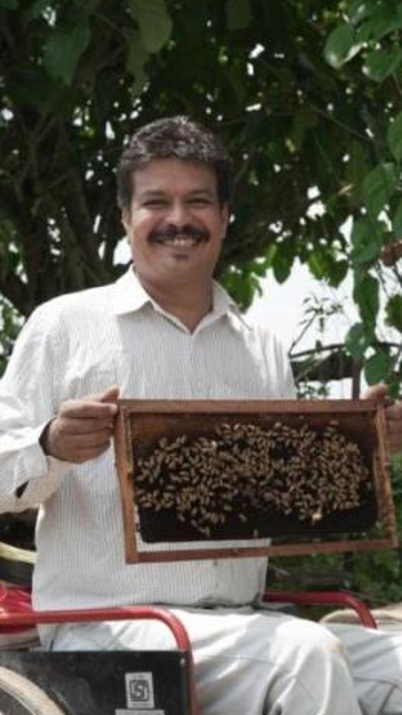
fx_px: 1213
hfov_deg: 18.8
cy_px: 348
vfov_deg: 32.8
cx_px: 199
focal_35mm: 64
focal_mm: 38
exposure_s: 1/320
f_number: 5.6
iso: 125
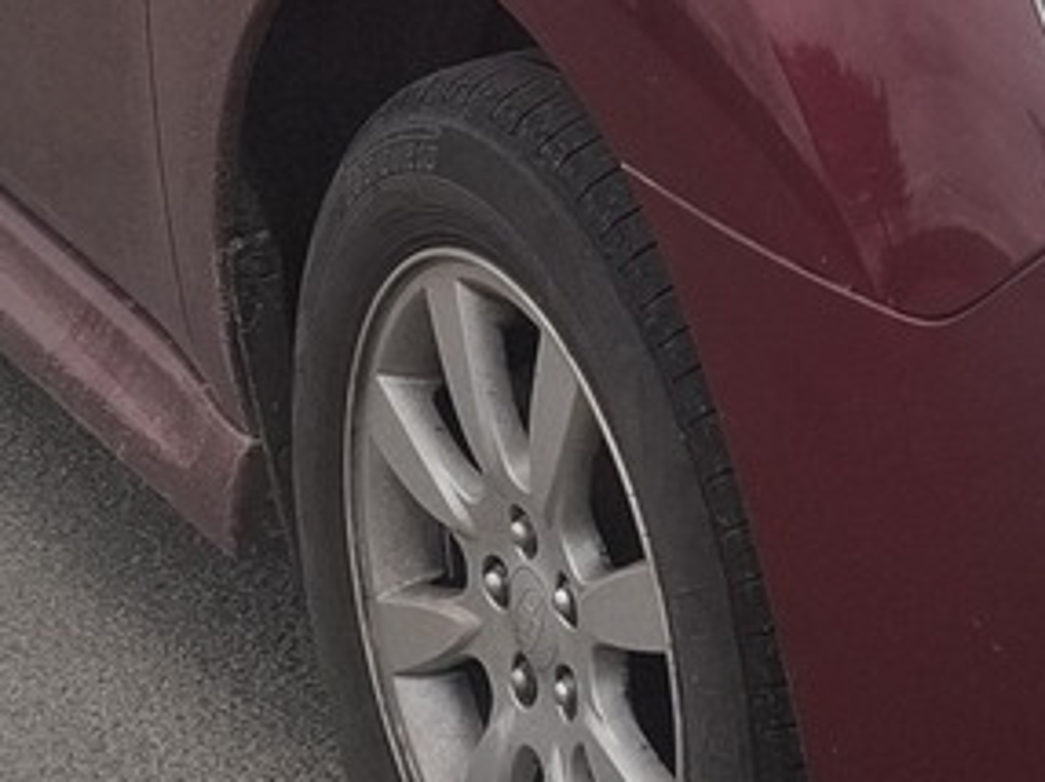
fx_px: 3499
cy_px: 153
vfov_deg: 12.7
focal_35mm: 116
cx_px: 1198
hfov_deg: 16.4
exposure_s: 1/596
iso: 50
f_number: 1.8
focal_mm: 5.54
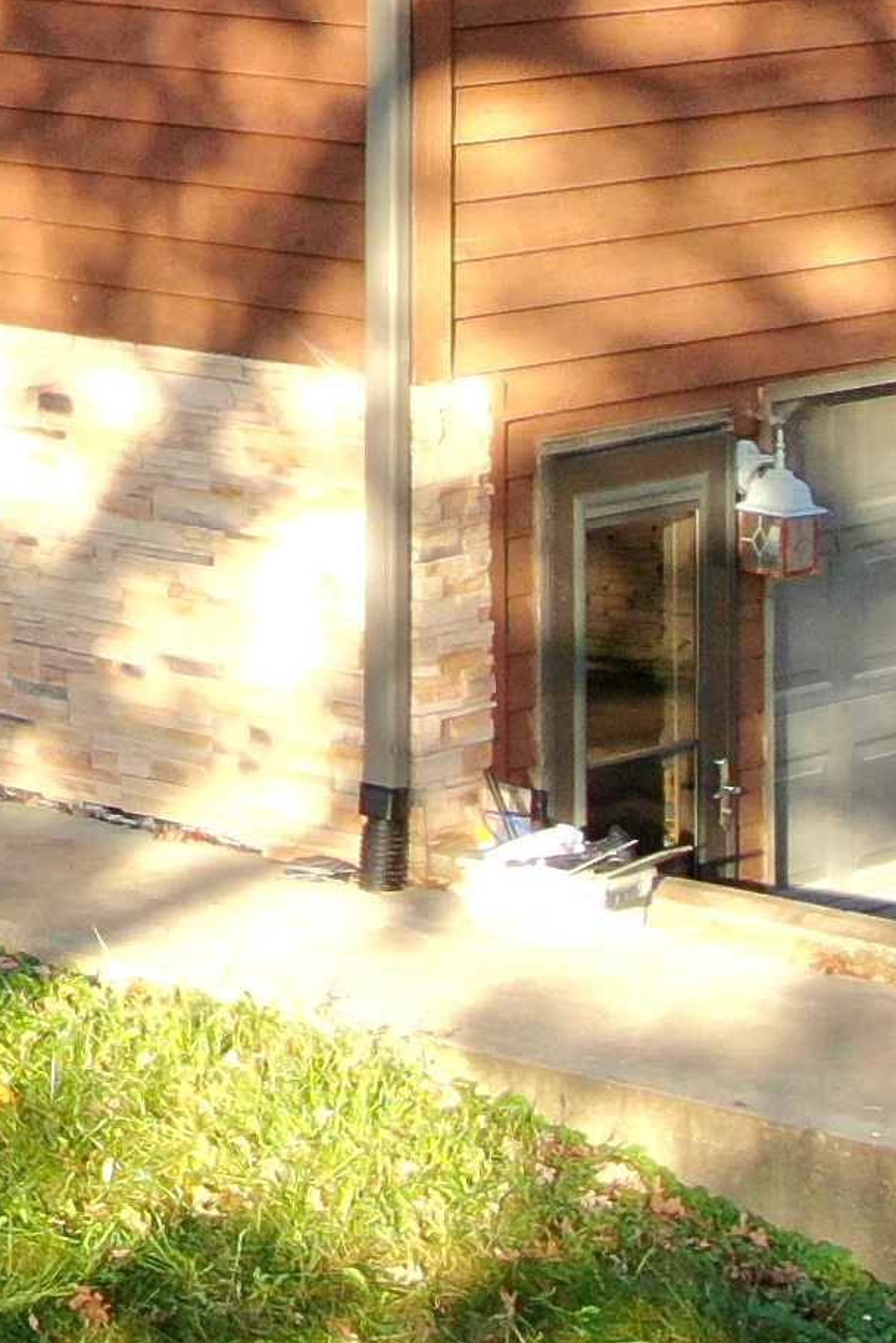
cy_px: -584
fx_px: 6120
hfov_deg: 8.0
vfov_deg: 12.0
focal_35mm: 164
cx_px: -819
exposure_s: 1/100
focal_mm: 6.21
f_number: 3.3
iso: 100
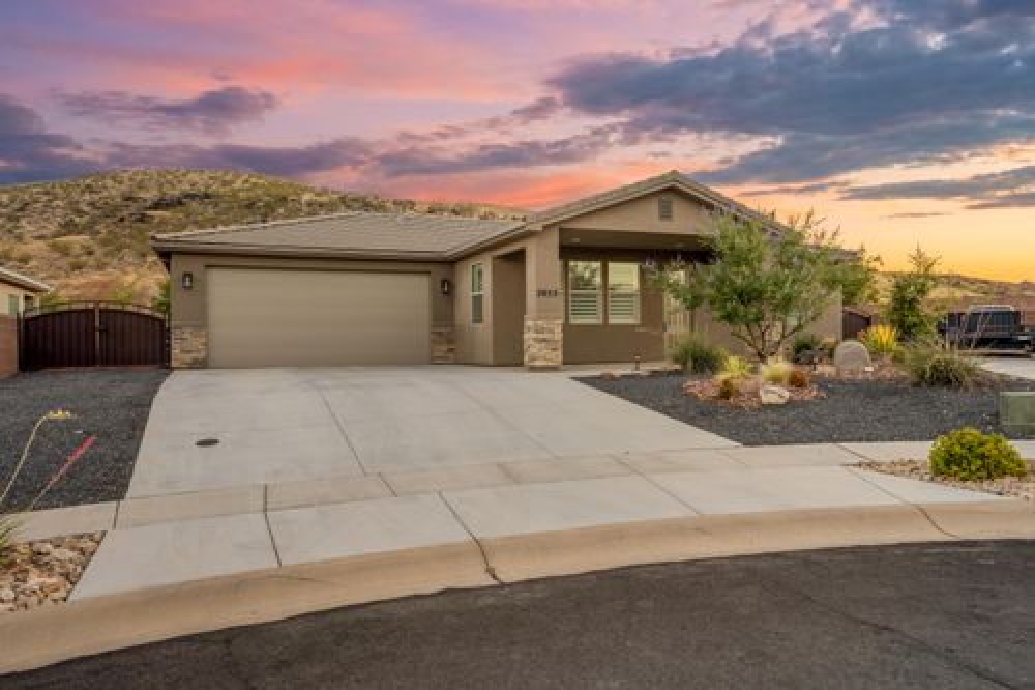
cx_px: 518
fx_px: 718
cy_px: 345
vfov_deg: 51.3
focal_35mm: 25
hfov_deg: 71.5
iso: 250
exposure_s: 1/125
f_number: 9
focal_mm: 25
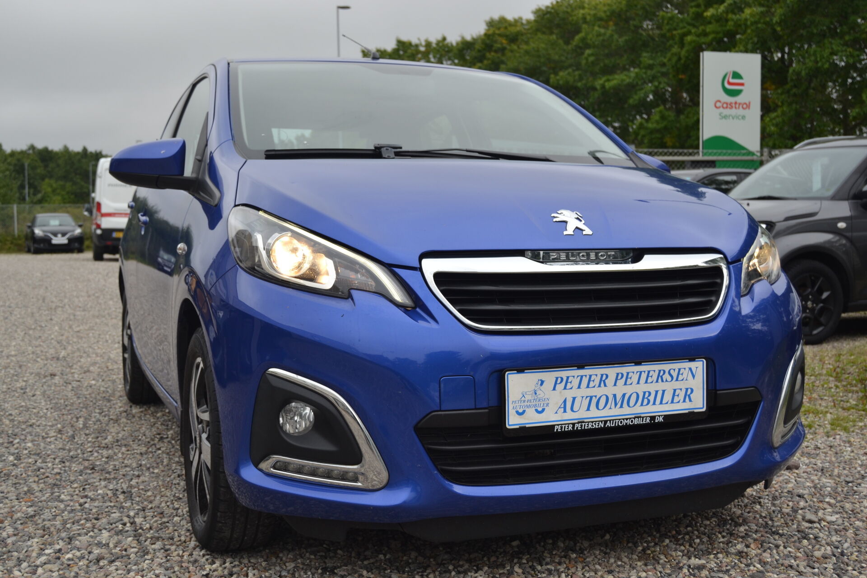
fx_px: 939
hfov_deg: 49.6
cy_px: 289
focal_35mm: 39
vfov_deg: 34.2
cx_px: 434
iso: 100
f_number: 5.6
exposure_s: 1/125
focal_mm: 26
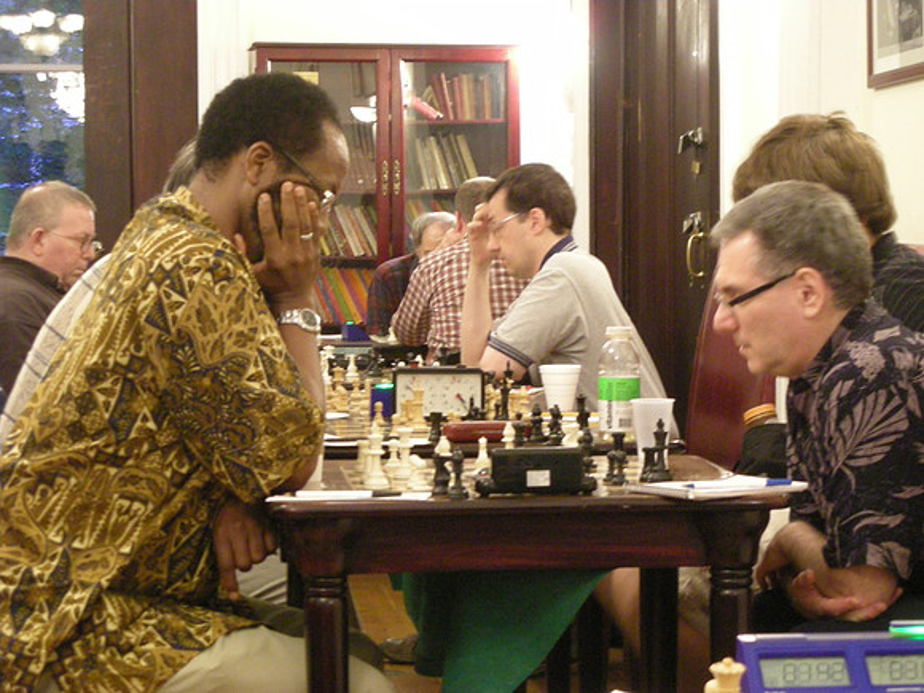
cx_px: 462
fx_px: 2803
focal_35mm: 105
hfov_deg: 18.7
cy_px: 346
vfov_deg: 14.1
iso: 400
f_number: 4.7
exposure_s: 1/2.9
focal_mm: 17.1
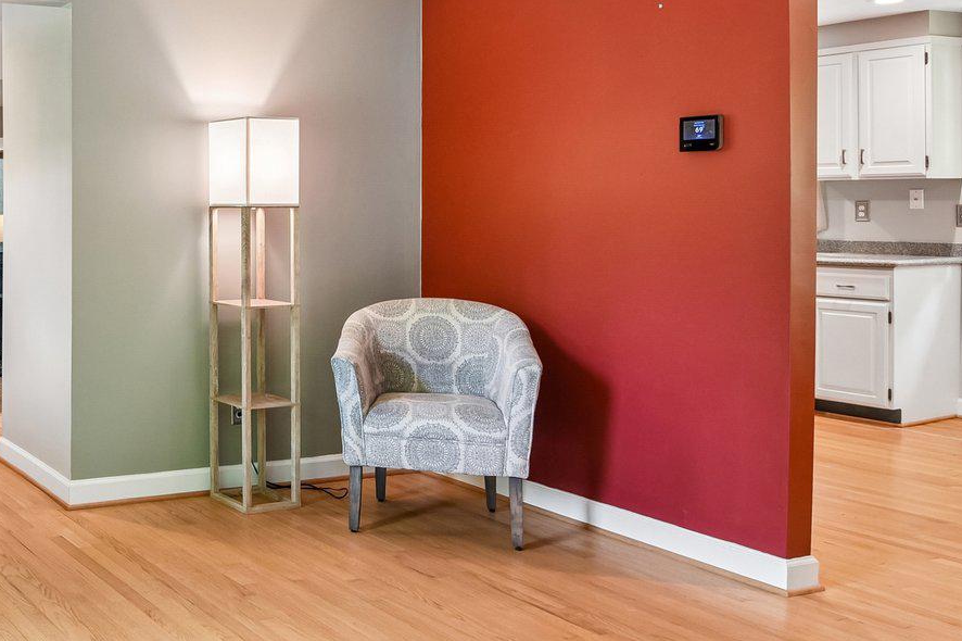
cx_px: -5
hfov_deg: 44.1
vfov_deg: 35.5
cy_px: 202
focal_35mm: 37
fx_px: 988
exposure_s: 1/13
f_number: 8
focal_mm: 16
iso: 400
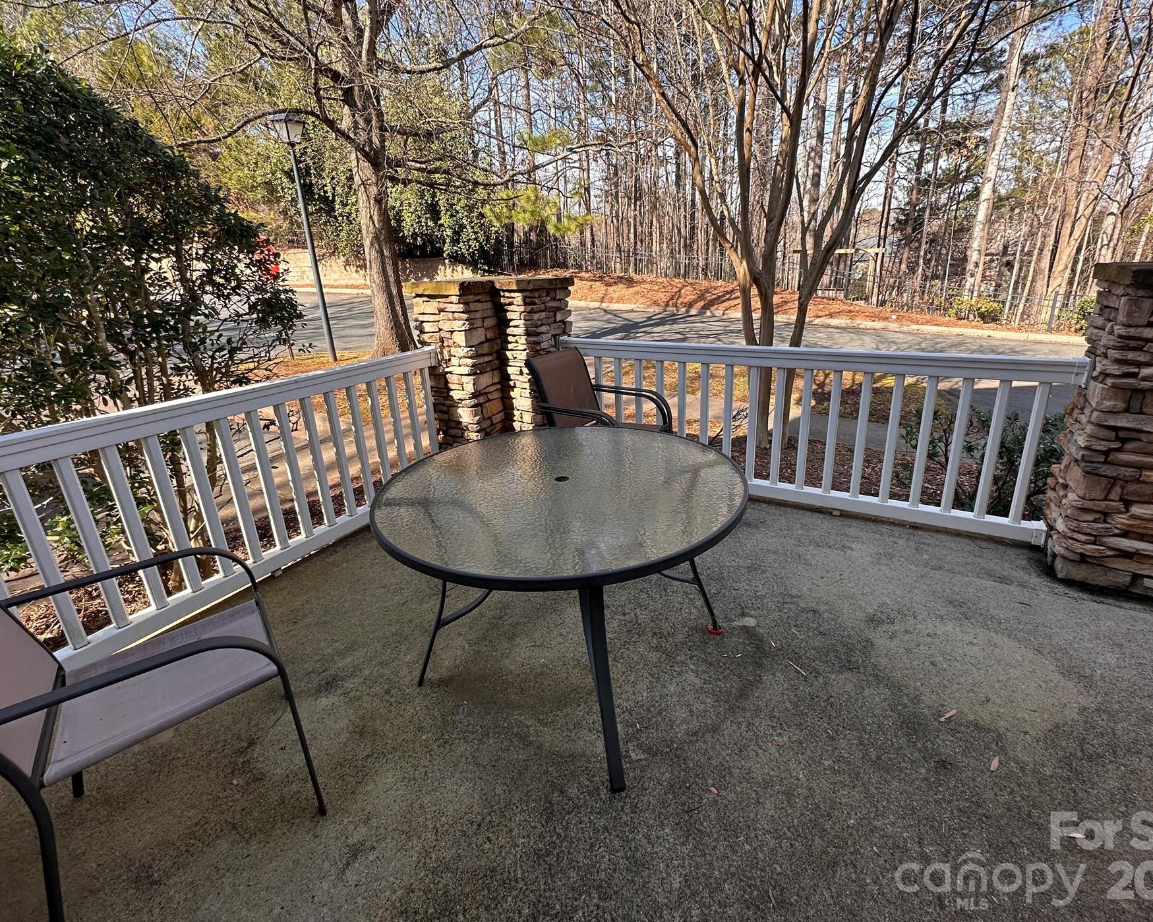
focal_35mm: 16
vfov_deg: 80.3
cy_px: 429
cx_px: 593
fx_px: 546
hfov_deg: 93.1
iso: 40
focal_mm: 2.22
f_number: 2.2
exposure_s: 1/344
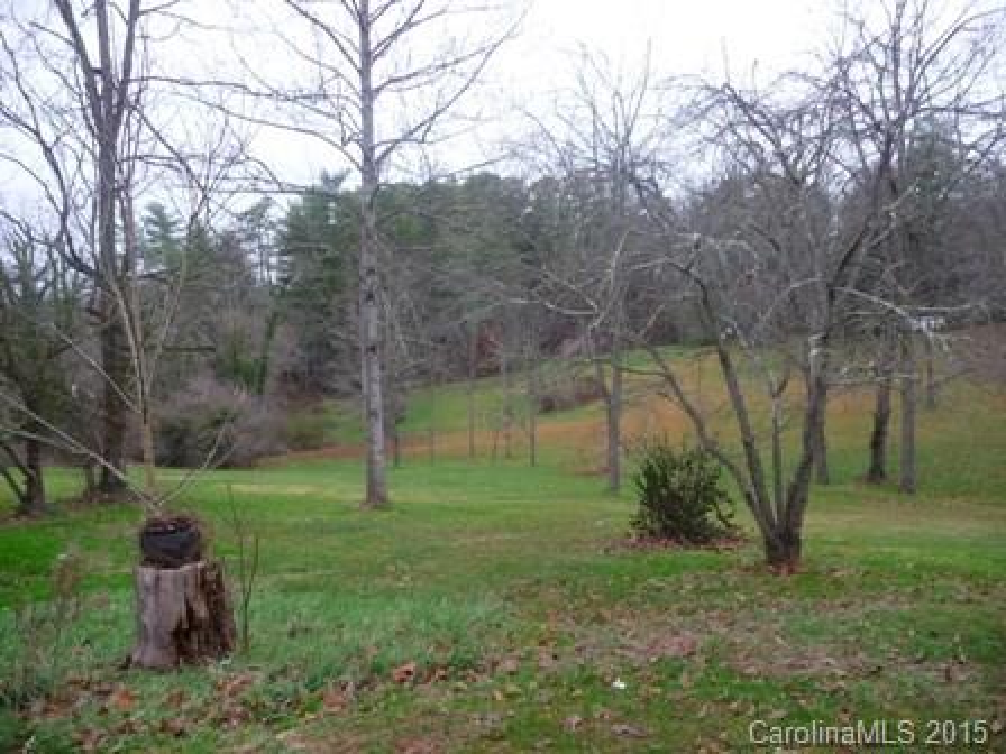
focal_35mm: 28
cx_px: 503
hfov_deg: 63.4
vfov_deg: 49.7
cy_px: 377
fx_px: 814
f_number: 3.3
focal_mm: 4.7
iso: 100
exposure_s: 1/30
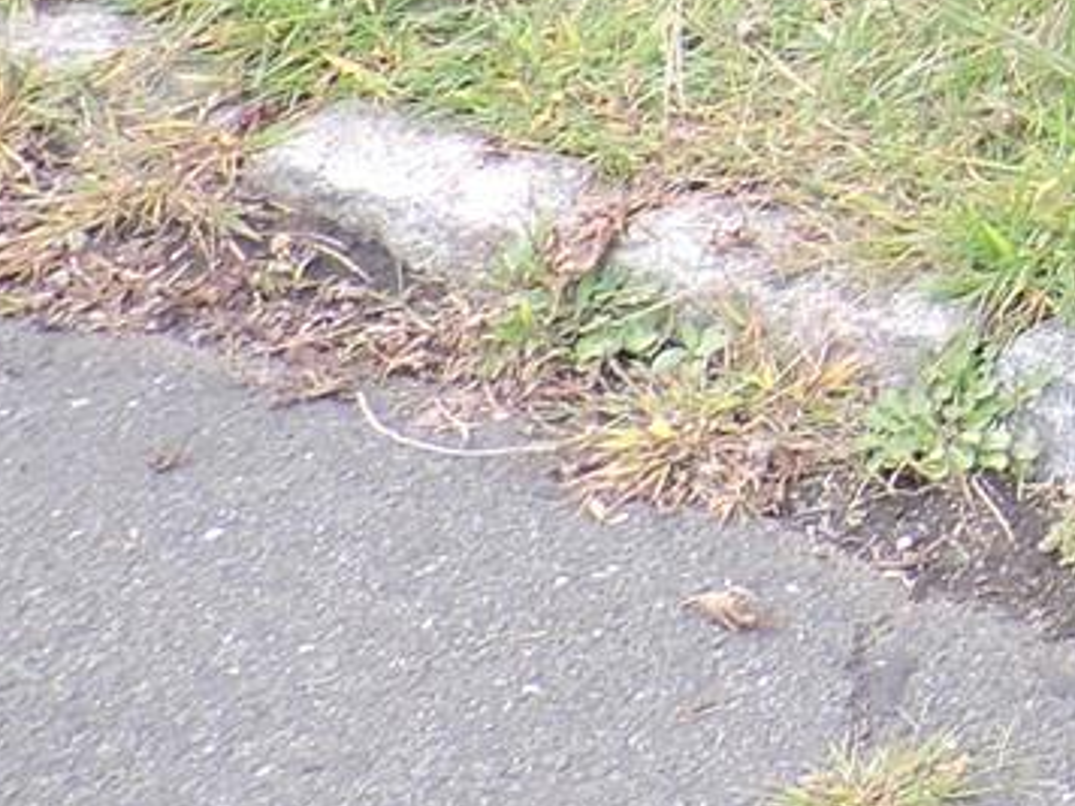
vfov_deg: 9.0
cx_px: 2754
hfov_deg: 11.3
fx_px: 4286
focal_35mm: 138
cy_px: -1497
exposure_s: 1/100
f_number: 3
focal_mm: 4.3
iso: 100
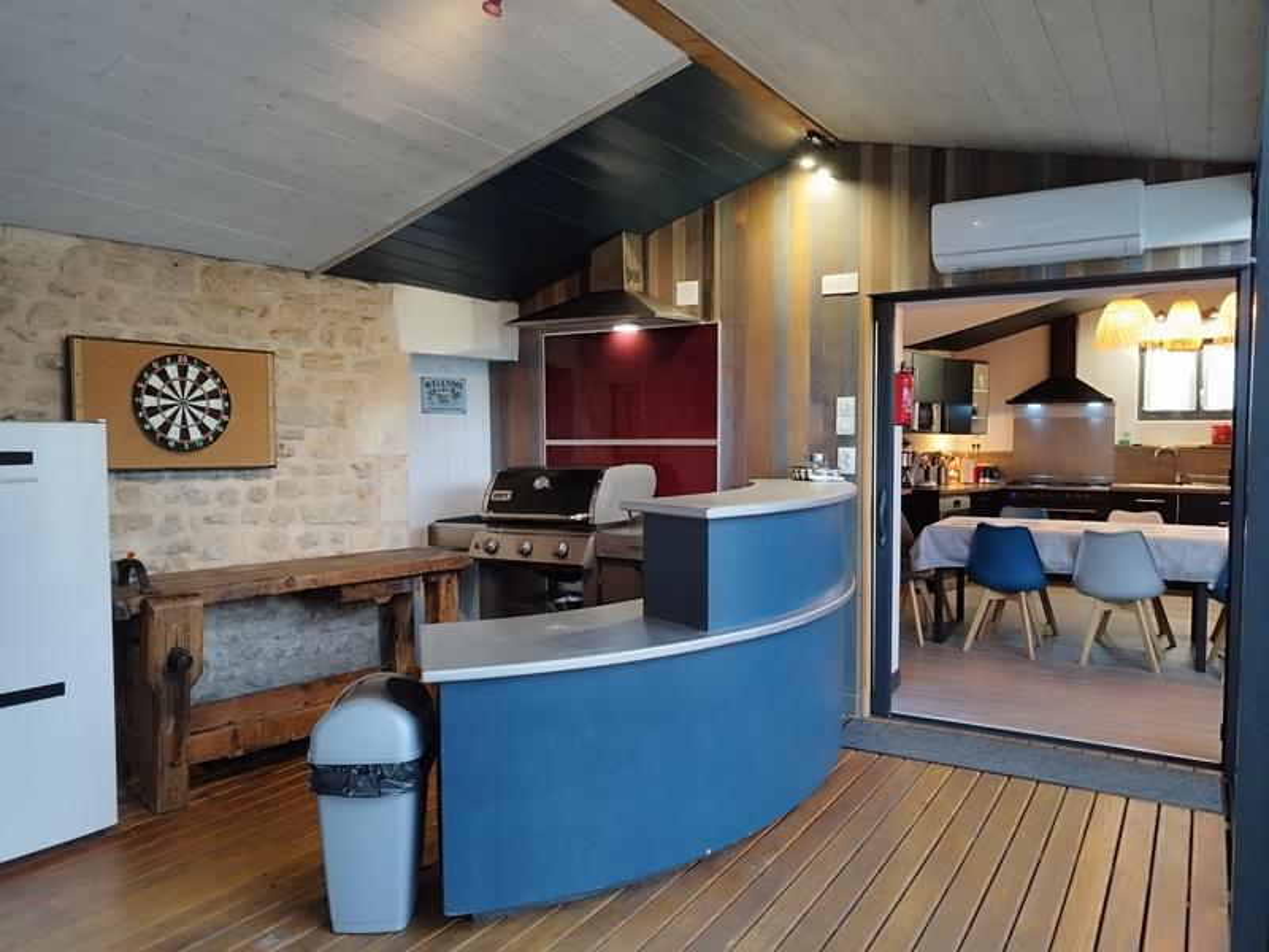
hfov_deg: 69.4
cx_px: 634
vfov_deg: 54.9
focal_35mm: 25
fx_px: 916
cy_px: 476
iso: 280
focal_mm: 5.95
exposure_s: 1/33.3
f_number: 1.89
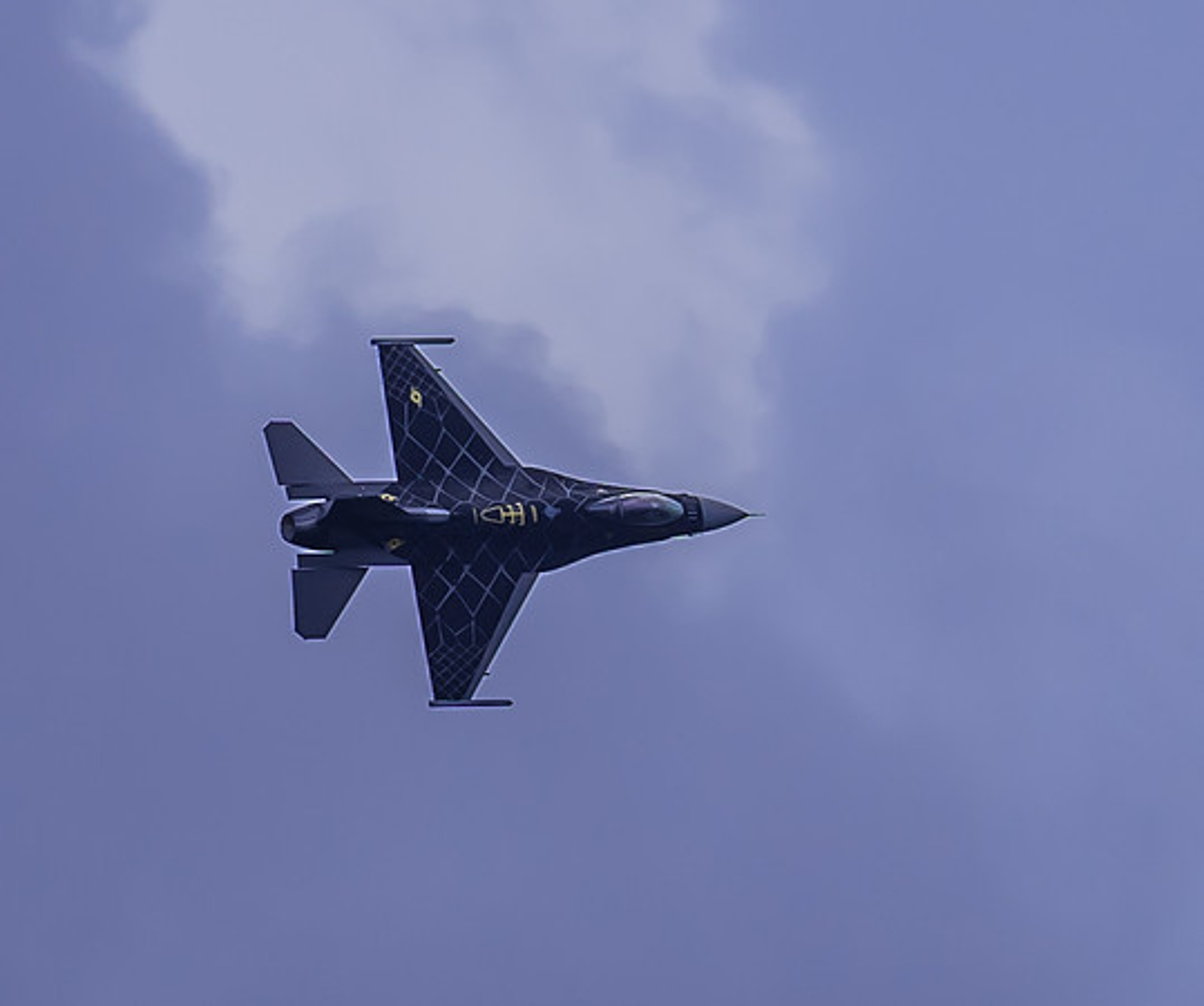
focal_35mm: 1034
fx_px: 37479
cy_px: 582
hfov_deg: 1.8
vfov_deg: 1.5
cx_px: 662
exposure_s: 1/1600
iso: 200
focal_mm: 200
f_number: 5
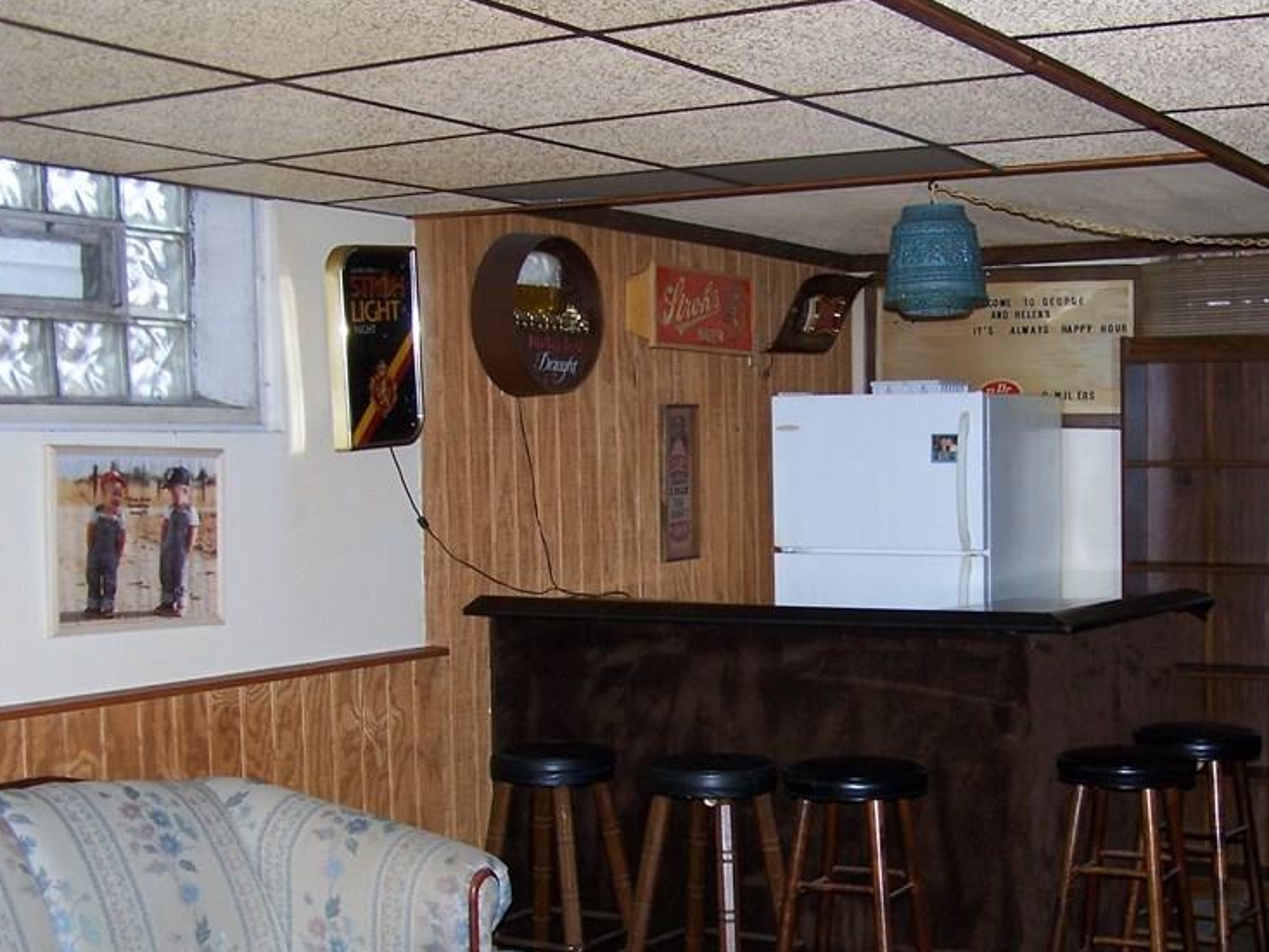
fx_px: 1944
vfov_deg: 27.4
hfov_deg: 35.7
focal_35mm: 53
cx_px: 873
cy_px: 625
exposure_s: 1/60
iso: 140
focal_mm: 6.3
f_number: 2.8
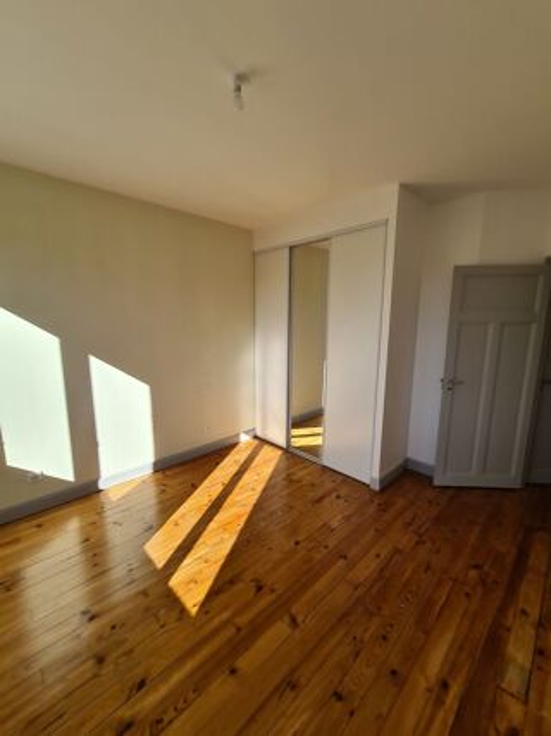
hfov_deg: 89.9
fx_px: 276
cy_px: 368
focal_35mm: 13
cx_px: 276
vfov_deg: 106.2
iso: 50
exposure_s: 1/516
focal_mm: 2.2
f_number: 2.2
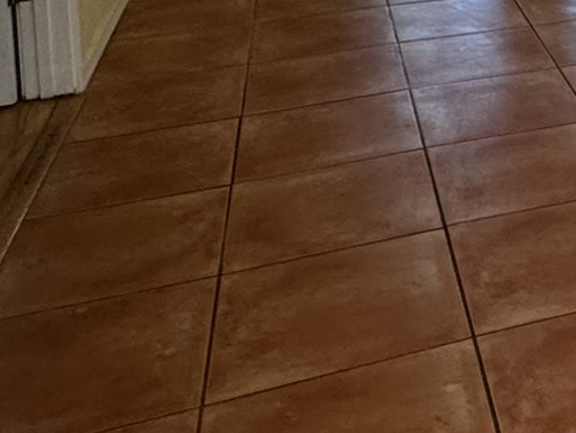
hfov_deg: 24.3
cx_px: 829
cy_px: -232
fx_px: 1082
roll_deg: -0.4
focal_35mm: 65
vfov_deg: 19.5
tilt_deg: -5.2
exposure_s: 1/120
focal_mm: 2.22
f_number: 2.2
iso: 250
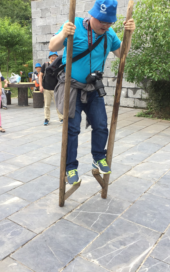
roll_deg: -0.9
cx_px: 81
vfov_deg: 53.8
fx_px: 267
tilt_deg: -8.5
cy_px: 115
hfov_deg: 35.3
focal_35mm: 36
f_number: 2.2
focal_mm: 4.15
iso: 32
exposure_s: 1/168
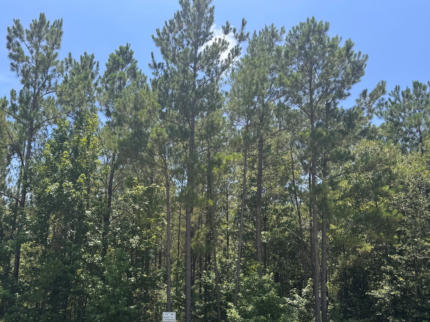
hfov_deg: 53.5
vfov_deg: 41.1
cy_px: 223
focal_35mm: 34
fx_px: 422
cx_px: 169
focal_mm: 6.76
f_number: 1.78
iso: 80
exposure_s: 1/1597
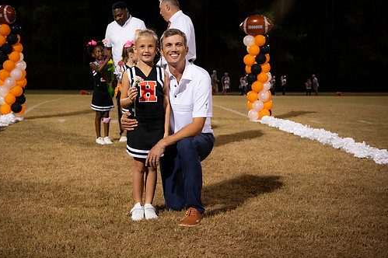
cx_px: 166
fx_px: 592
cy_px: 124
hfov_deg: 36.2
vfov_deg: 24.6
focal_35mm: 55
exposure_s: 1/250
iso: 3200
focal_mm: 46
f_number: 4
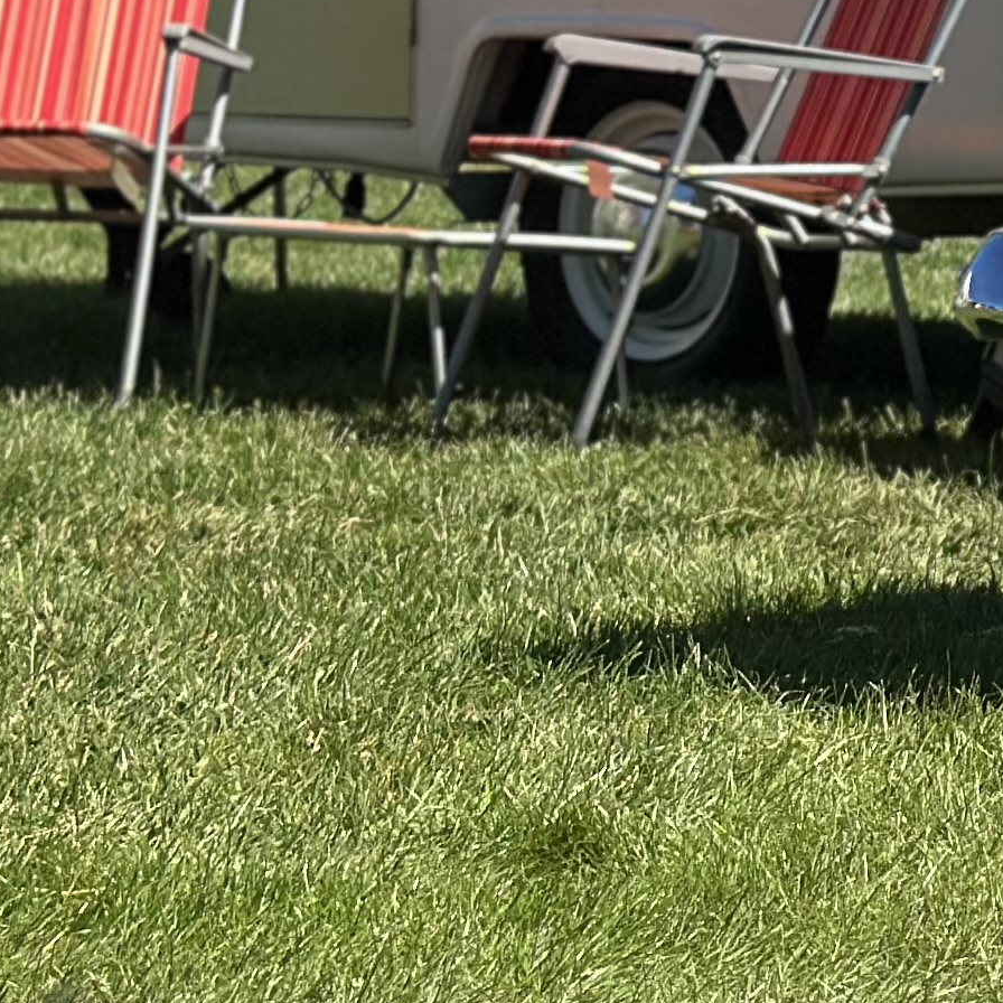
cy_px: -114
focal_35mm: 191
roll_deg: -0.2
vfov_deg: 9.1
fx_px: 6261
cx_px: 1712
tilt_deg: +0.1
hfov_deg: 8.8
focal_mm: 6.86
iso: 100
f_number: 1.78
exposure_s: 1/5882
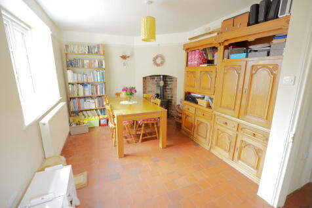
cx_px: 156
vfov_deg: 73.7
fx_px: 139
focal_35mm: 16
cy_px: 104
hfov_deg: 96.8
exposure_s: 1/1.6
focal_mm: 16
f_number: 5.6
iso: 640
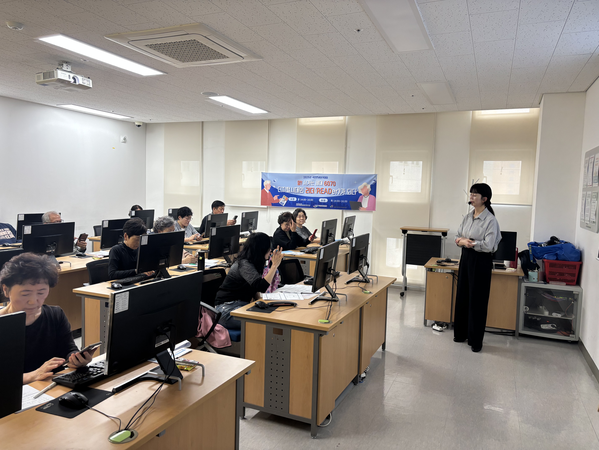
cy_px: 225
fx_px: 450
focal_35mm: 26
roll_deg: -2.1
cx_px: 300
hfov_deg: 67.3
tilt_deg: -4.8
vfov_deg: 53.1
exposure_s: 1/120
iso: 125
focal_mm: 5.96
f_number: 1.6
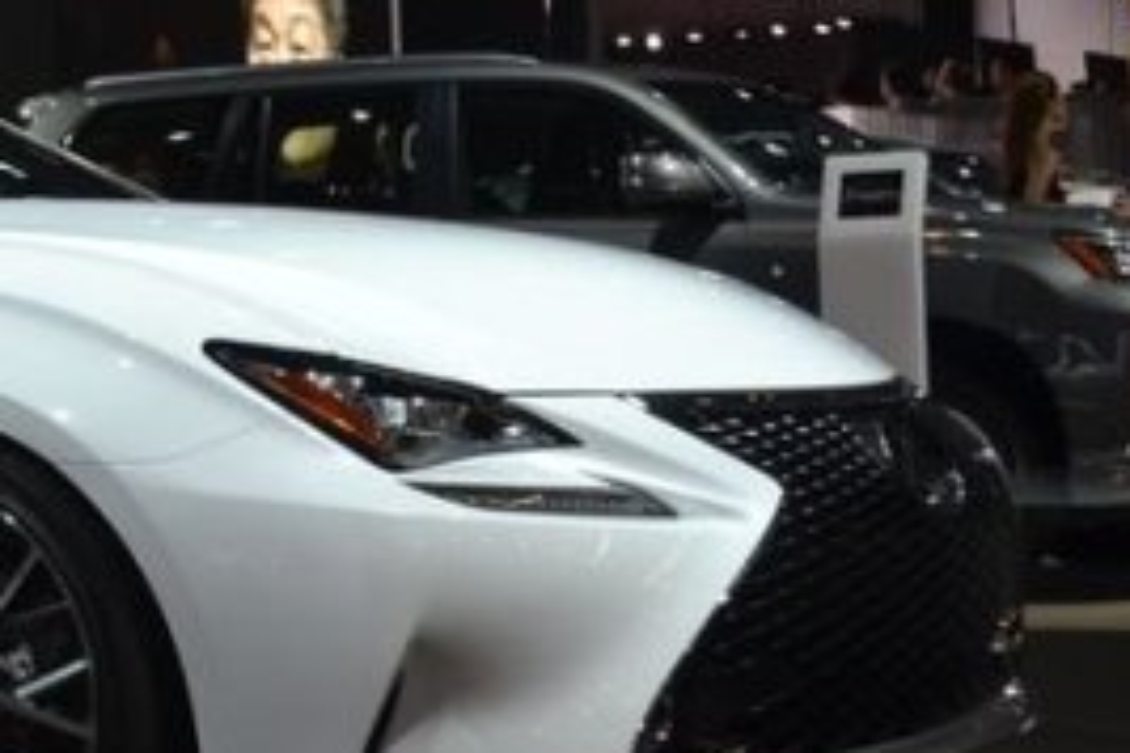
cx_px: -203
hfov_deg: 18.0
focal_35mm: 108
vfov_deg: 12.7
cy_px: 315
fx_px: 3390
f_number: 5.6
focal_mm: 24
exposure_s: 1/125
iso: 400
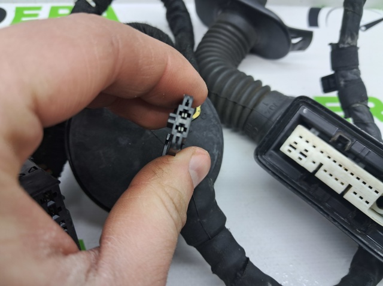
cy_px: 143
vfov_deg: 51.3
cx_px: 192
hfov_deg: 65.4
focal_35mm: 27
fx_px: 299
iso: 50
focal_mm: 4
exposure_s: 1/50
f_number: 1.8
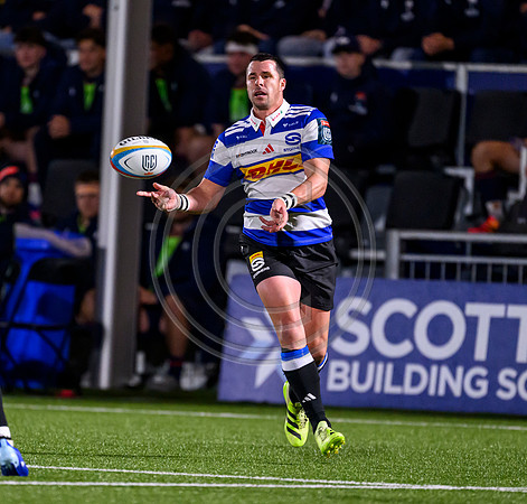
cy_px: 275
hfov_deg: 2.0
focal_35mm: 894
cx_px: 179
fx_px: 15060
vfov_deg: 1.9
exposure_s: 1/1000
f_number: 4
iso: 6400
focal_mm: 560
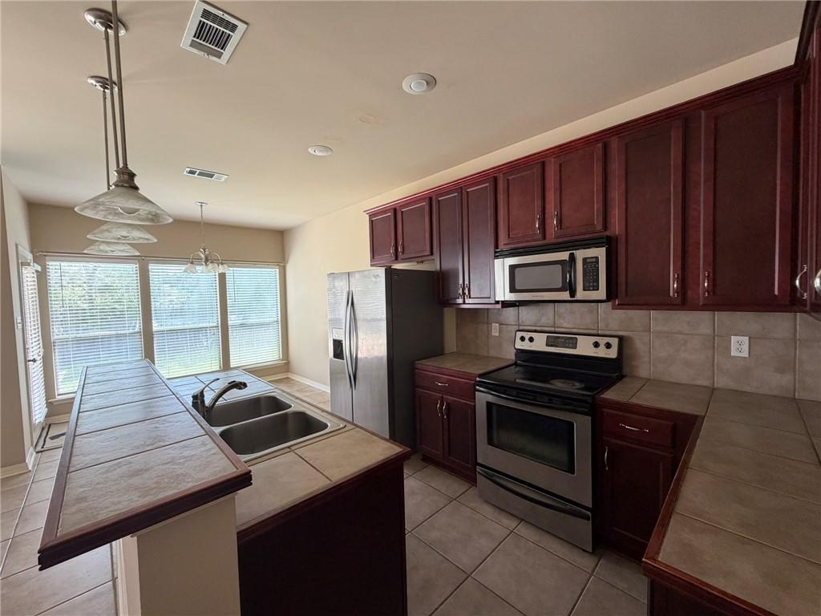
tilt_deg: -3.0
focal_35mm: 14
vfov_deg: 85.7
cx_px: 410
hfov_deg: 102.1
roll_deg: +1.7
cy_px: 308
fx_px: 332
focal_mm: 2.22
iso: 200
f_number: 2.2
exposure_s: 1/121
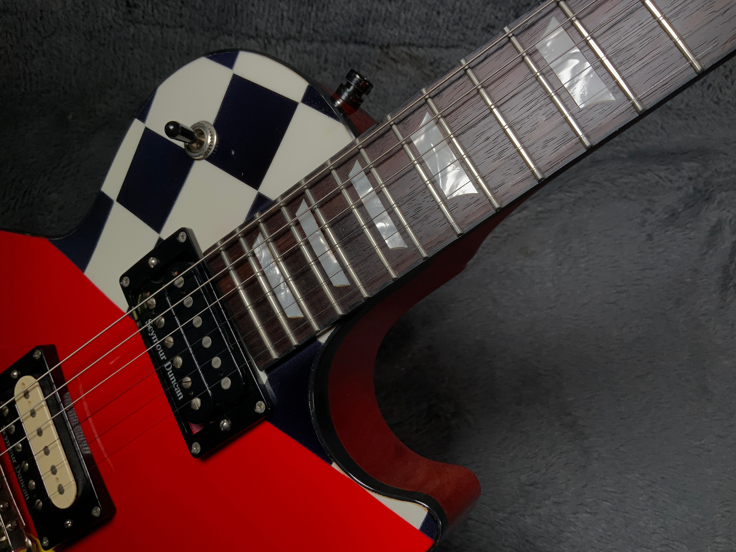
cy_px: 276
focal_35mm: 29
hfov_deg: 61.7
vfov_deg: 48.2
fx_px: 617
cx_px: 368
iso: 16
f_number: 1.8
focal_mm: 3
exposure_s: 1/355
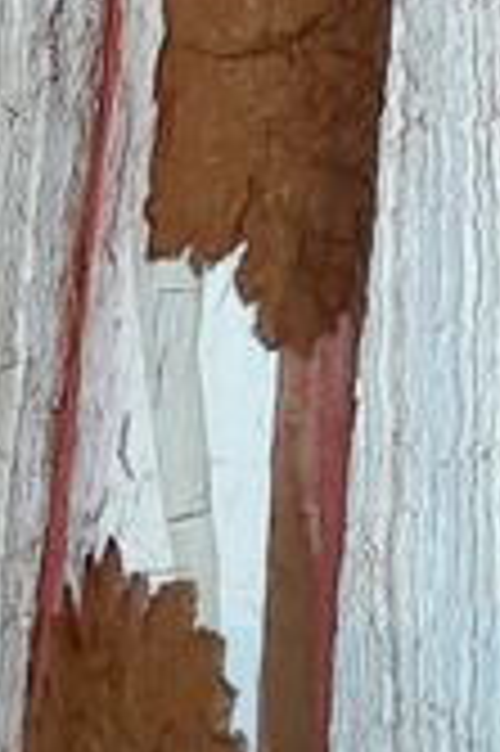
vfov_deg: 11.6
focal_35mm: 156
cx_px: -167
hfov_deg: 8.6
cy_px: -856
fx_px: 3257
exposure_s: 1/50
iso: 320
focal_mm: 4.6
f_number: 2
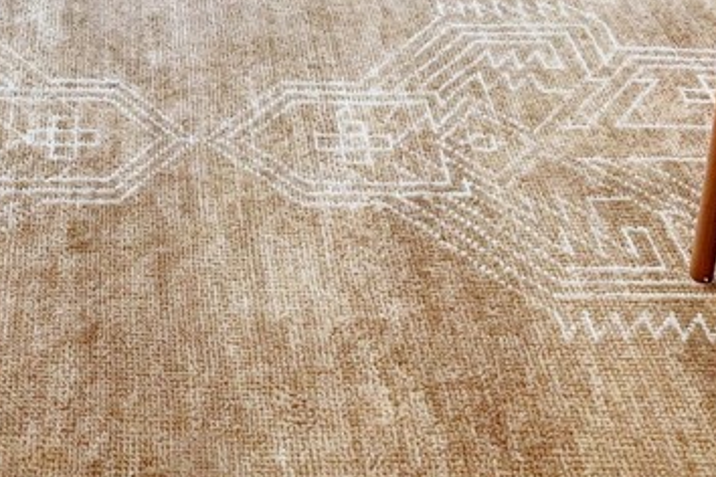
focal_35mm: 86
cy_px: -847
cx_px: 65
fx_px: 1710
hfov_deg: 23.0
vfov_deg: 11.4
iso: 400
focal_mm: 14
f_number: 8
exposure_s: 1/8
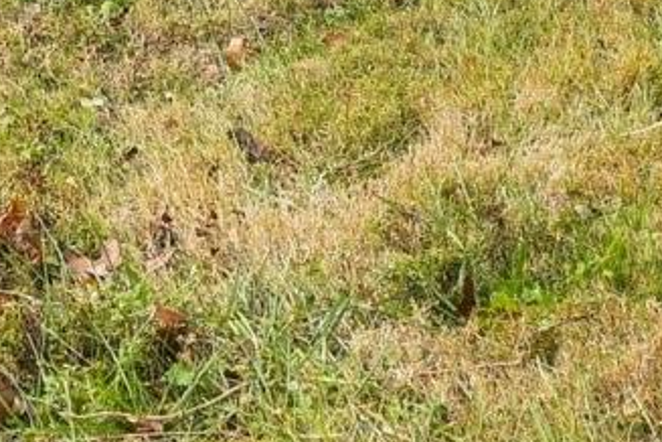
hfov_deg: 12.0
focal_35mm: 169
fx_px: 3107
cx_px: -65
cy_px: -756
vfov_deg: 7.4
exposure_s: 1/60
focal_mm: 18
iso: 64
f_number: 8
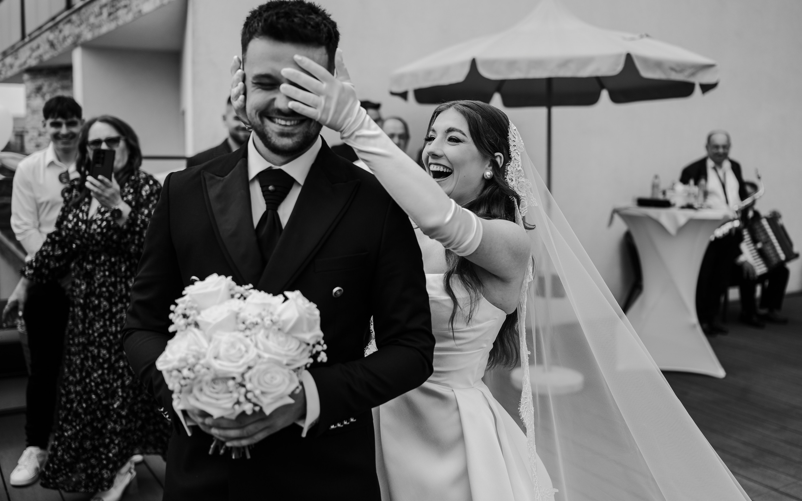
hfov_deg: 54.0
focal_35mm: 36
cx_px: 398
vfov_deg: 35.3
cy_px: 253
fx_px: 787
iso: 100
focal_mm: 35
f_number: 2
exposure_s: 1/3200
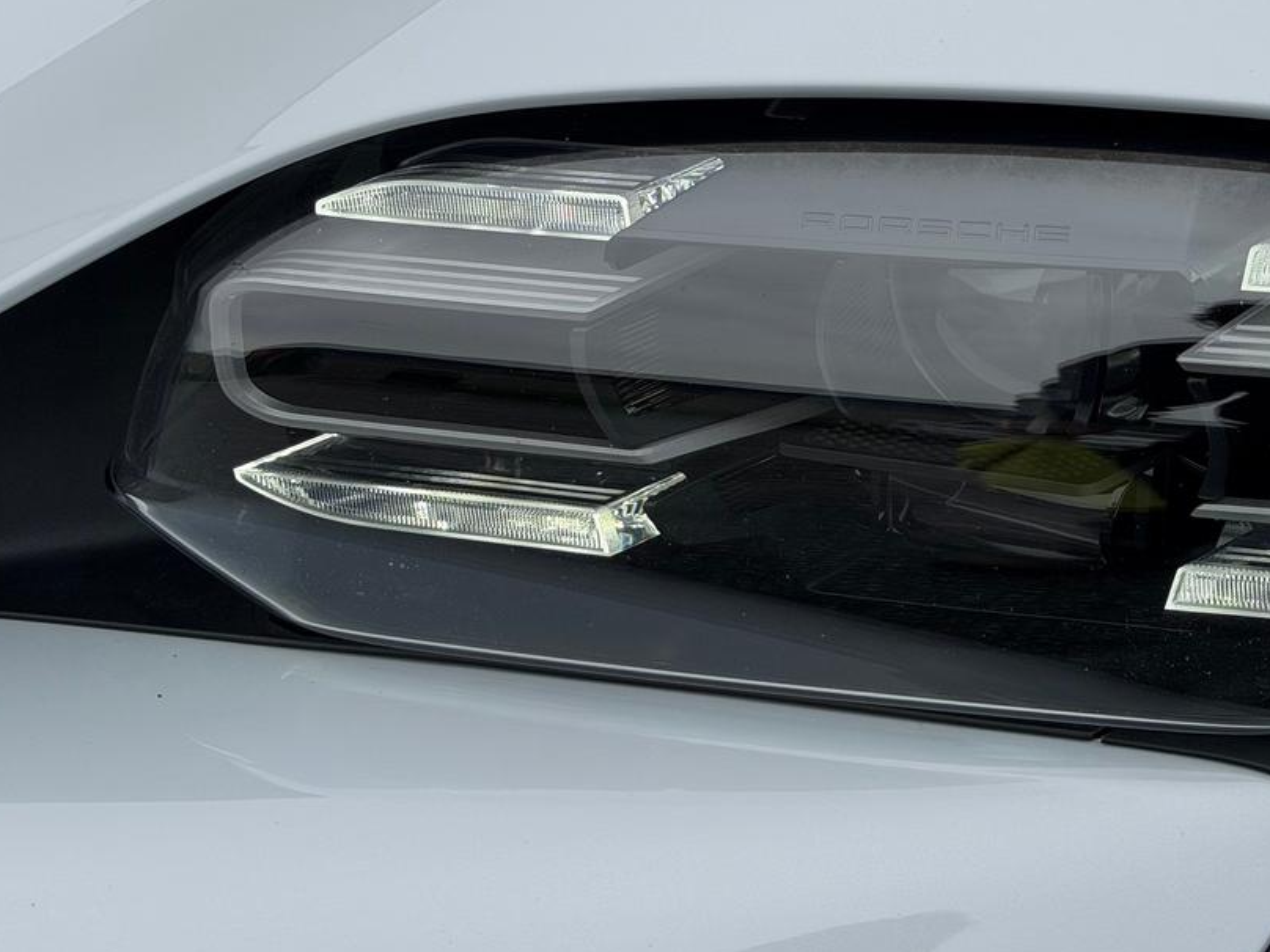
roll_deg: -3.1
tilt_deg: -31.3
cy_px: 369
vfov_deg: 19.4
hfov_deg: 25.3
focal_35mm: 76
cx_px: 960
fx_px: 2788
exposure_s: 1/3226
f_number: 1.78
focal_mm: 6.76
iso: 64
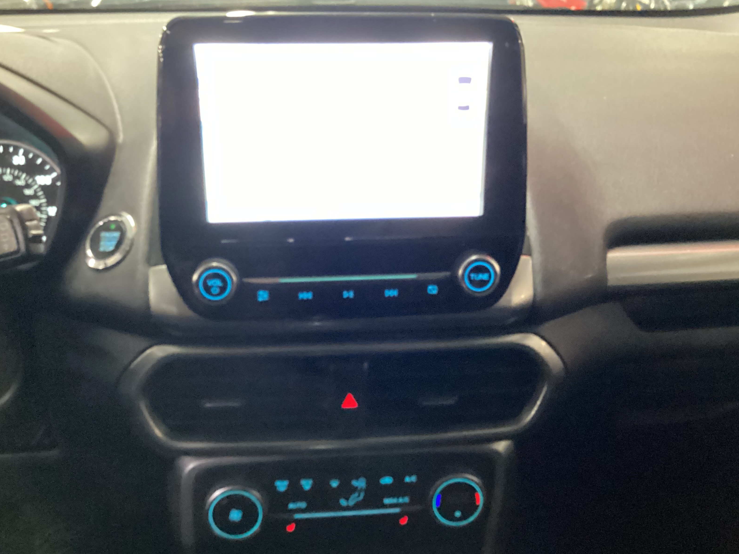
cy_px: 272
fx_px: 683
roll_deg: -1.2
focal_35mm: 32
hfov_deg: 56.8
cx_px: 361
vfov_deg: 44.2
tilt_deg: -27.9
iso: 800
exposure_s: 1/15
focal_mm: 3.3
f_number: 2.4
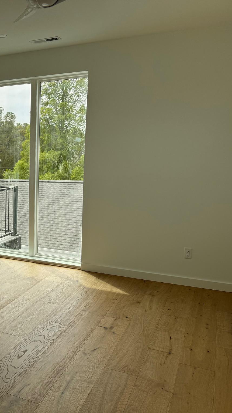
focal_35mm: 35
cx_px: -4
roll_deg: +0.1
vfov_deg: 56.6
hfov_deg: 31.1
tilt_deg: -8.2
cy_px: 207
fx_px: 383
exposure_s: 1/1524
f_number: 1.78
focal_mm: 6.76
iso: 80
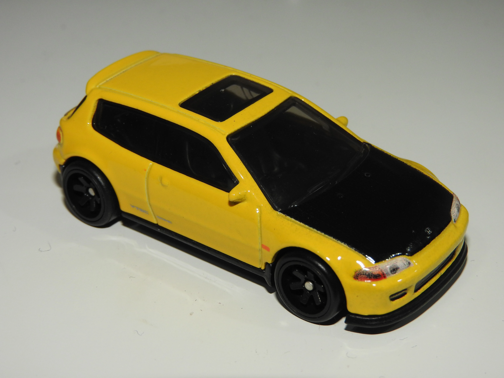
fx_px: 1165
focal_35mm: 80
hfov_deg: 24.4
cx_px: 252
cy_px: 189
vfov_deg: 18.4
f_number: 5
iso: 200
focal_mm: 14.3
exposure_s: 1/60
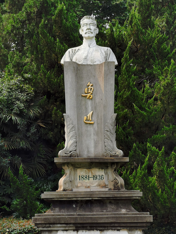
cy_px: 117
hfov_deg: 18.2
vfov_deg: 24.1
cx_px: 88
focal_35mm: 81
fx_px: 549
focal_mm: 7.48
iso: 50
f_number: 2.4
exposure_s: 1/979
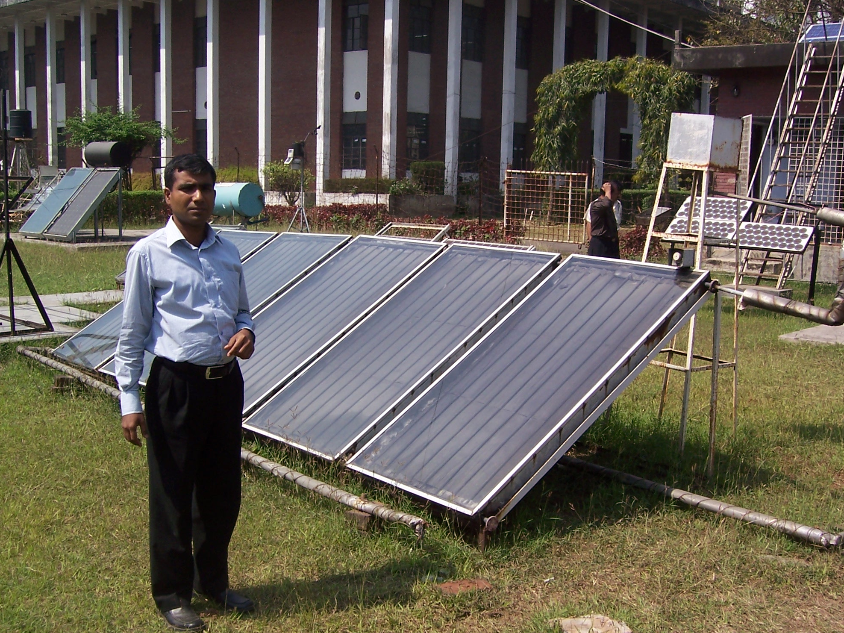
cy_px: 362
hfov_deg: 44.8
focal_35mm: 42
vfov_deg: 34.3
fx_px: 1024
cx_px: 401
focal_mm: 6
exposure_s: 1/500
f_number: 4.8
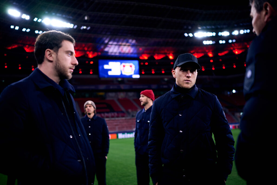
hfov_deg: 54.4
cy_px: 92
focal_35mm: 35
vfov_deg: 37.9
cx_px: 138
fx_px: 269
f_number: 1.8
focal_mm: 35
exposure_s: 1/640
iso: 200
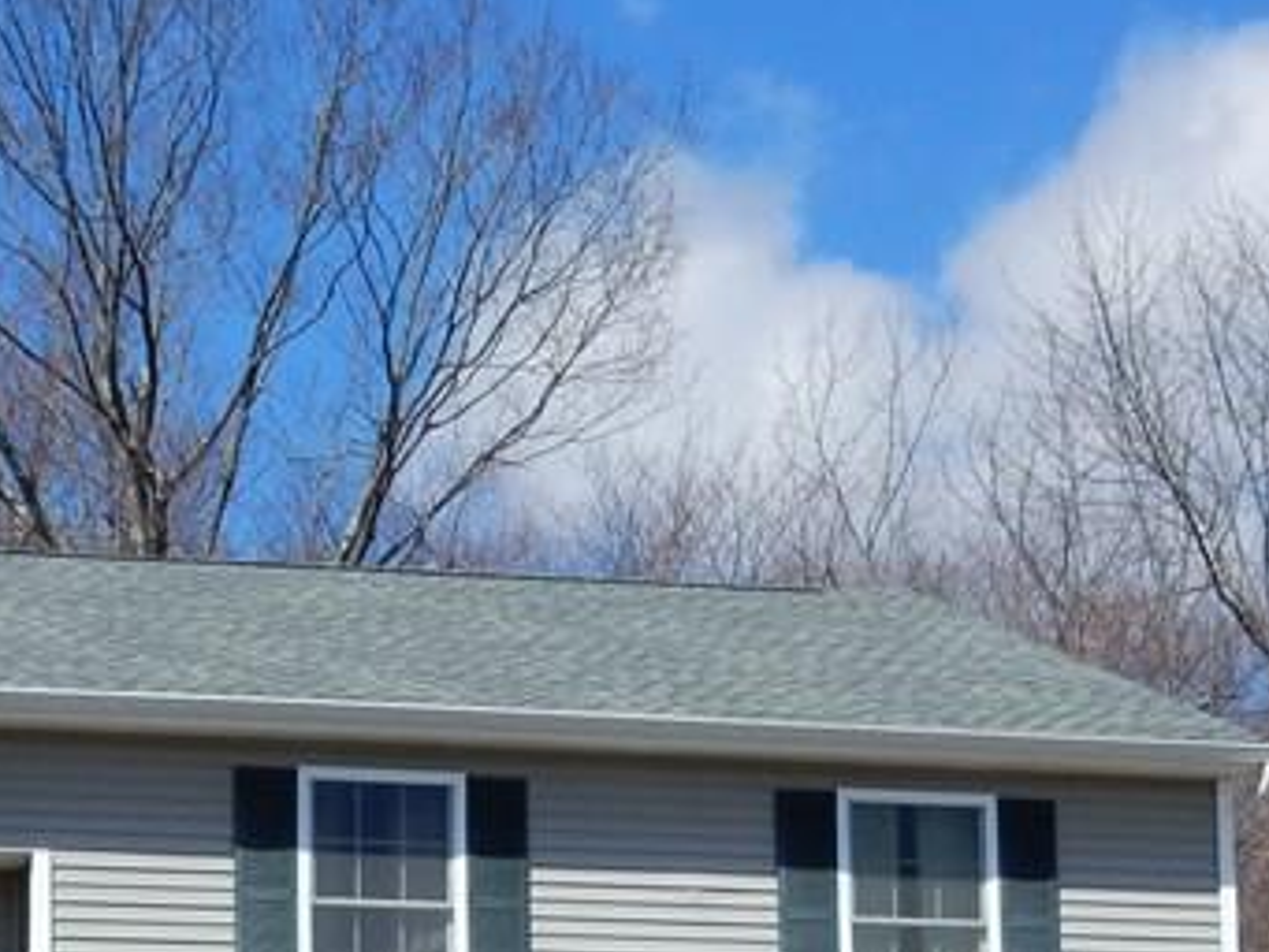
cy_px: 1038
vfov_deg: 13.5
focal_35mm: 108
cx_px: 19
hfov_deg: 17.8
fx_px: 3961
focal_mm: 6.4
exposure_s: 1/1250
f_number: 4
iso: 125
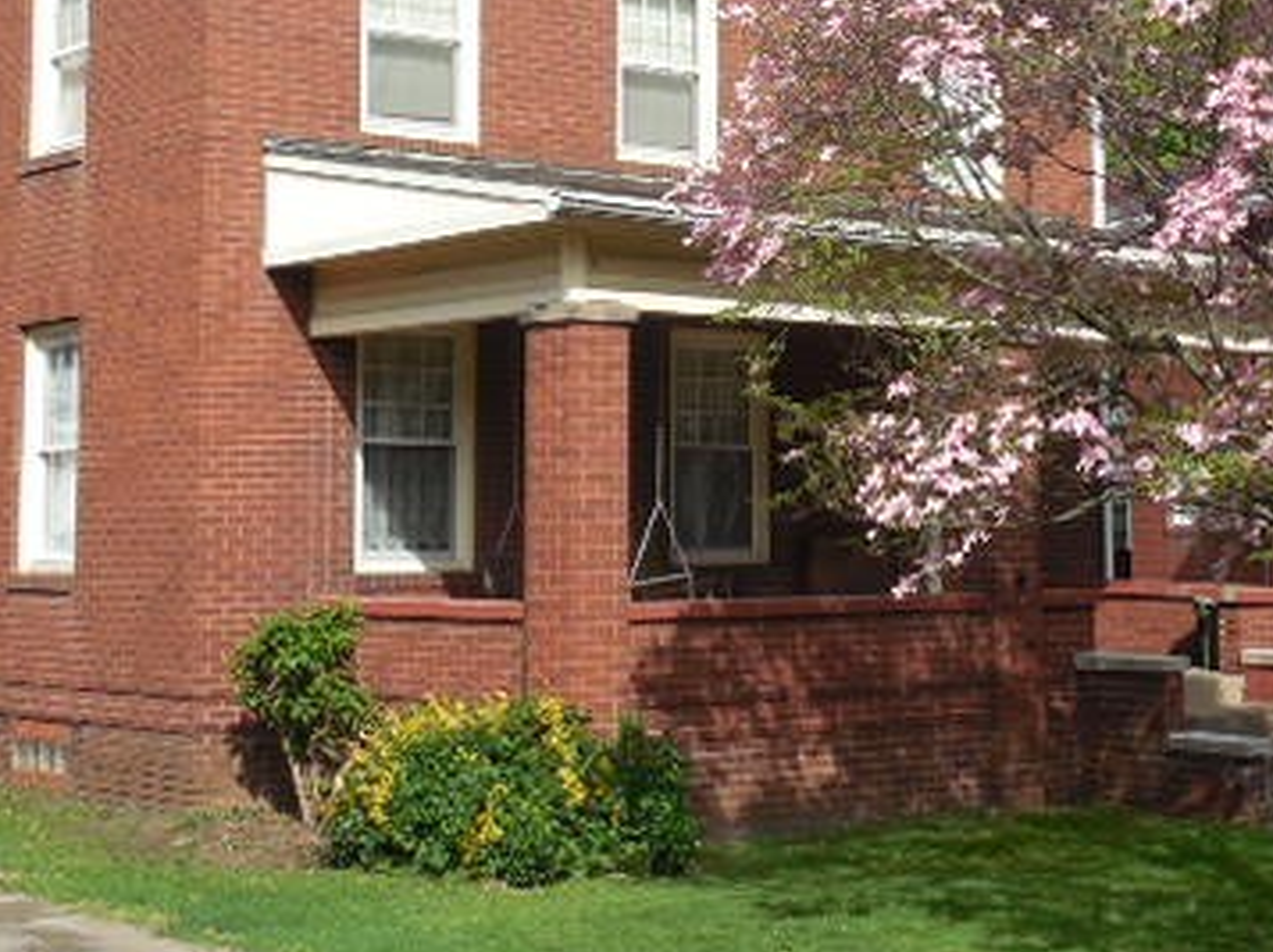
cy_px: 160
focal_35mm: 70
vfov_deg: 20.7
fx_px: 2572
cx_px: 792
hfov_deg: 27.7
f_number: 3.8
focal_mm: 7
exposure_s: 1/1000
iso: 125
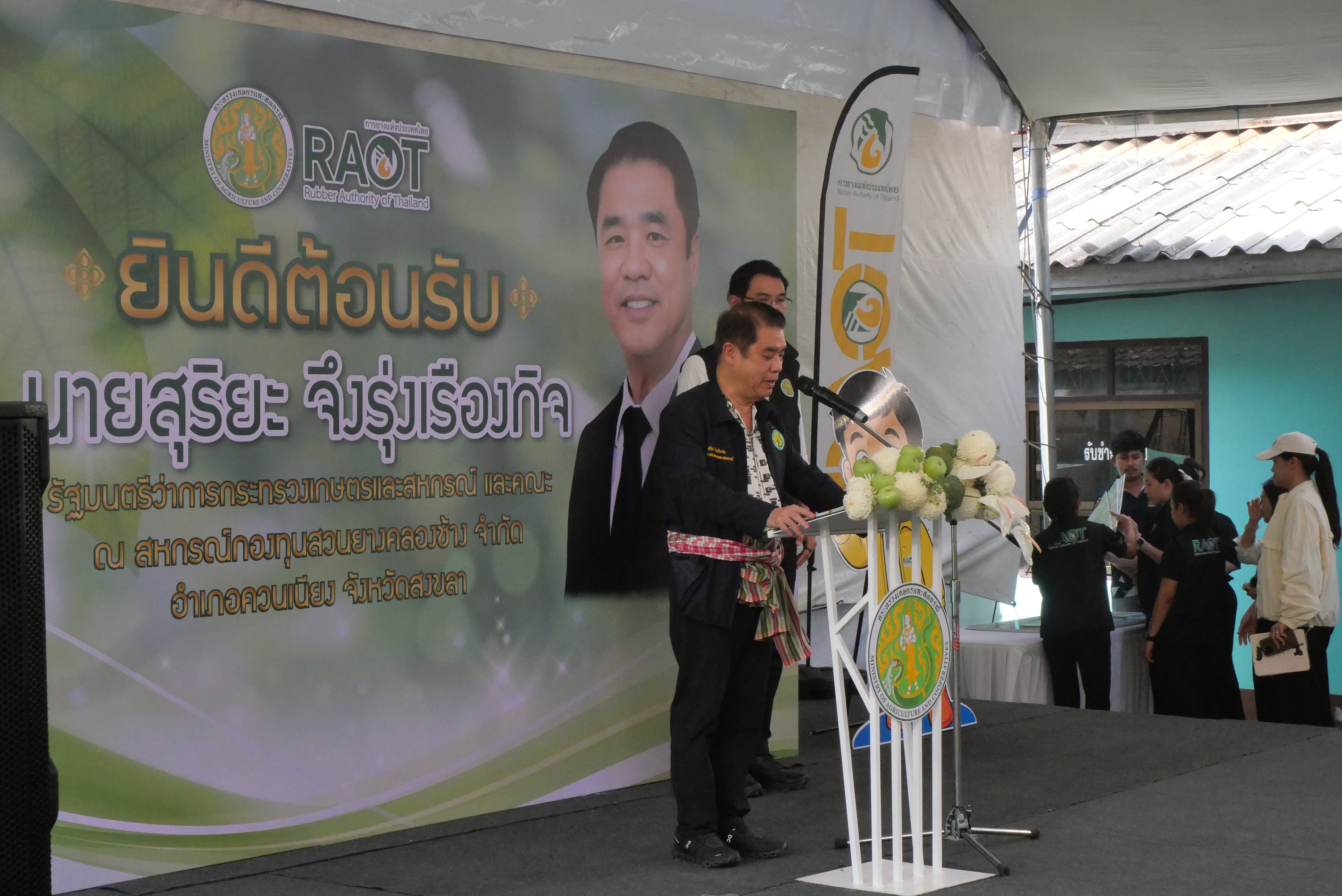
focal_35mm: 58
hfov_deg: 34.5
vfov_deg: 23.4
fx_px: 2163
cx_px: 671
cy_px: 448
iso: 3200
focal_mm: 28
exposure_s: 1/500
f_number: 11
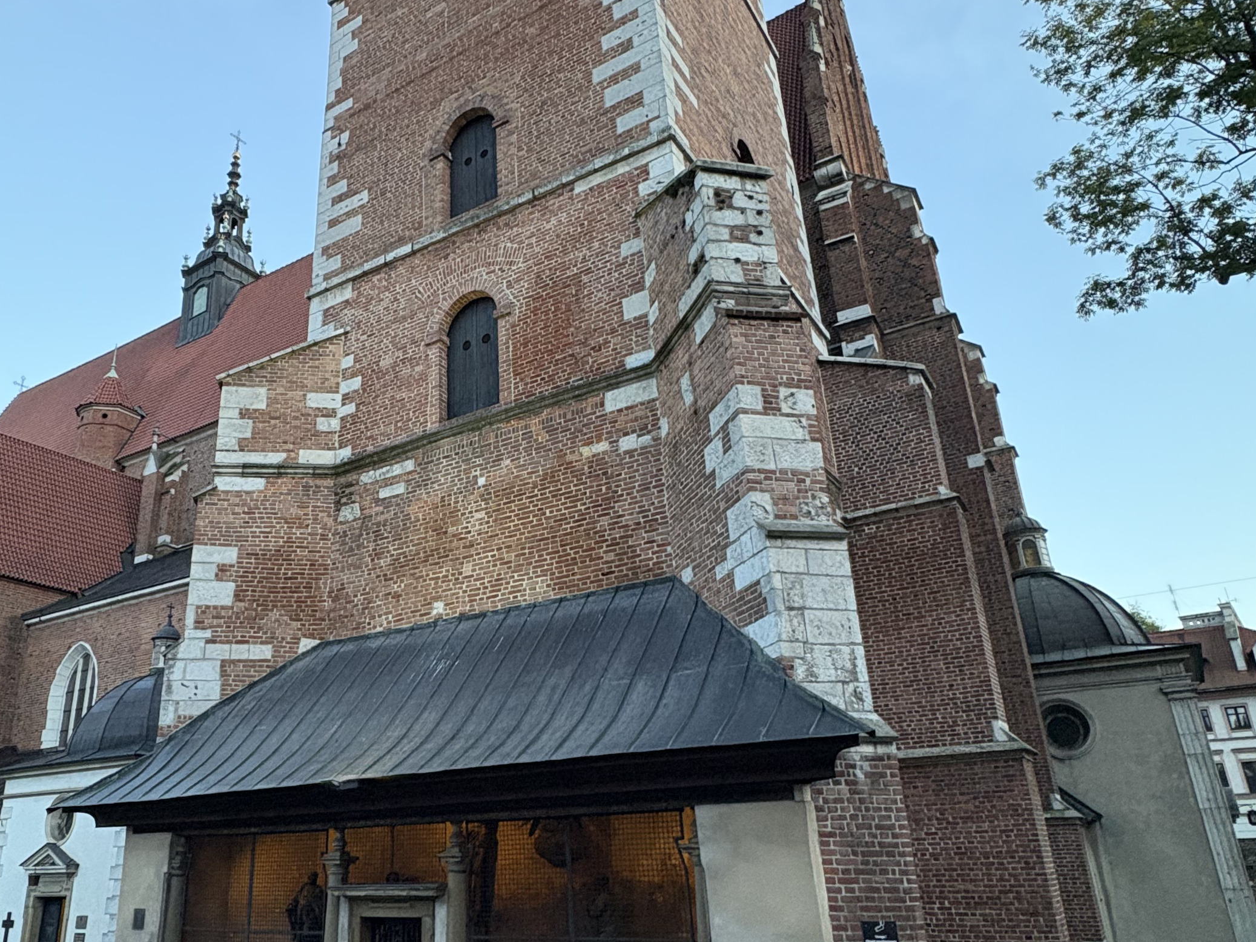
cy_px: 483
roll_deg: +0.8
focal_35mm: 27
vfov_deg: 51.4
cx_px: 497
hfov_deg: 64.7
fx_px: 980
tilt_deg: +22.2
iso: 320
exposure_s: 1/50
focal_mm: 2.22
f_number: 2.2
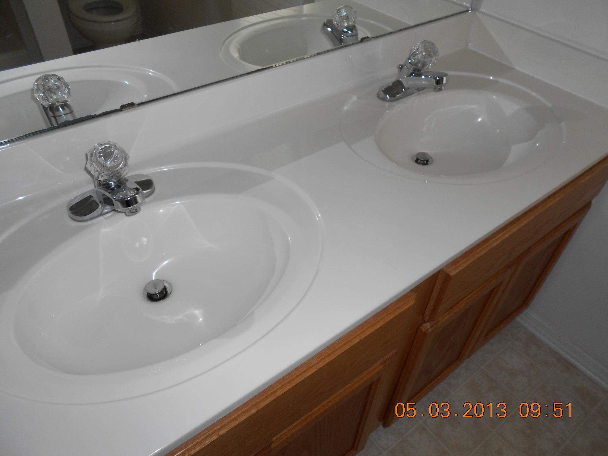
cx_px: 304
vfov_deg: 53.1
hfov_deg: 67.3
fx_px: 457
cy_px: 228
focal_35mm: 26
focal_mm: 4.6
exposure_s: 1/25
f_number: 3.2
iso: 80
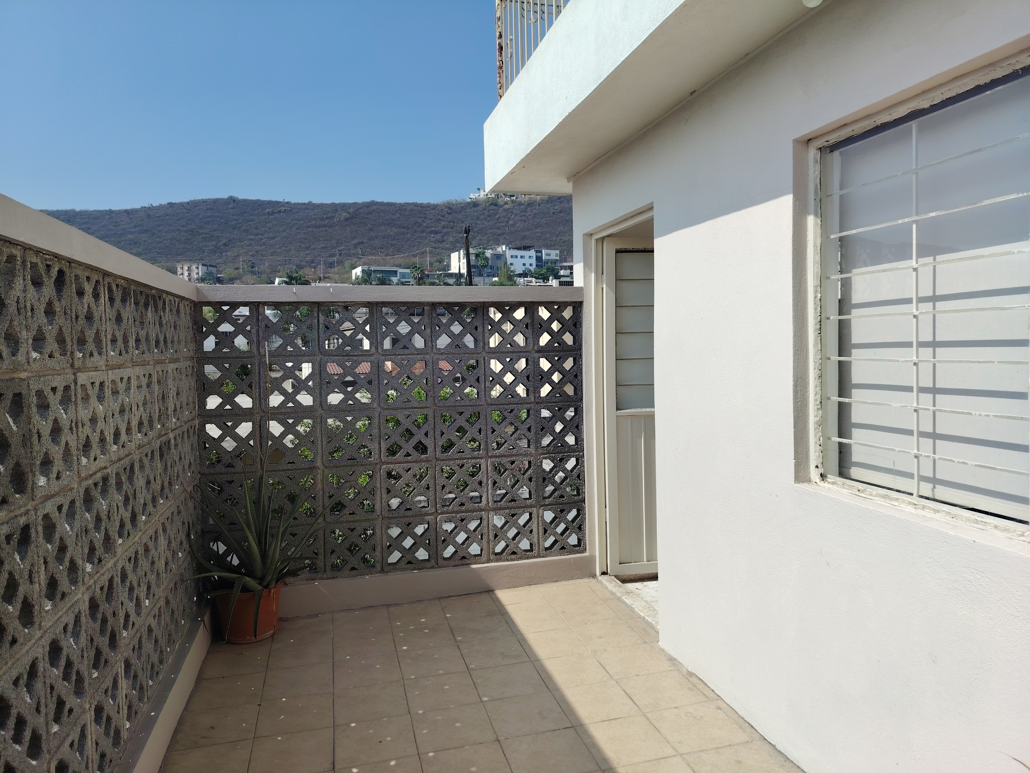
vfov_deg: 56.8
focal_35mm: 24
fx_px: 714
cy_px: 386
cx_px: 515
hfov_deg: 71.6
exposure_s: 1/1301
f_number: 1.75
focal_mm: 5.25
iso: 100
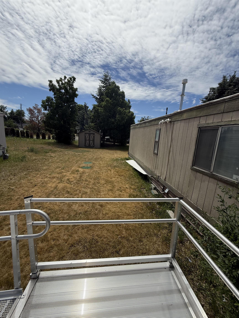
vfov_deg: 102.1
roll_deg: -6.2
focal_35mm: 14
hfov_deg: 85.7
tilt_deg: -14.5
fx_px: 129
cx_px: 120
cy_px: 159
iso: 50
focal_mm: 2.22
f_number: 2.2
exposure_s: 1/2611
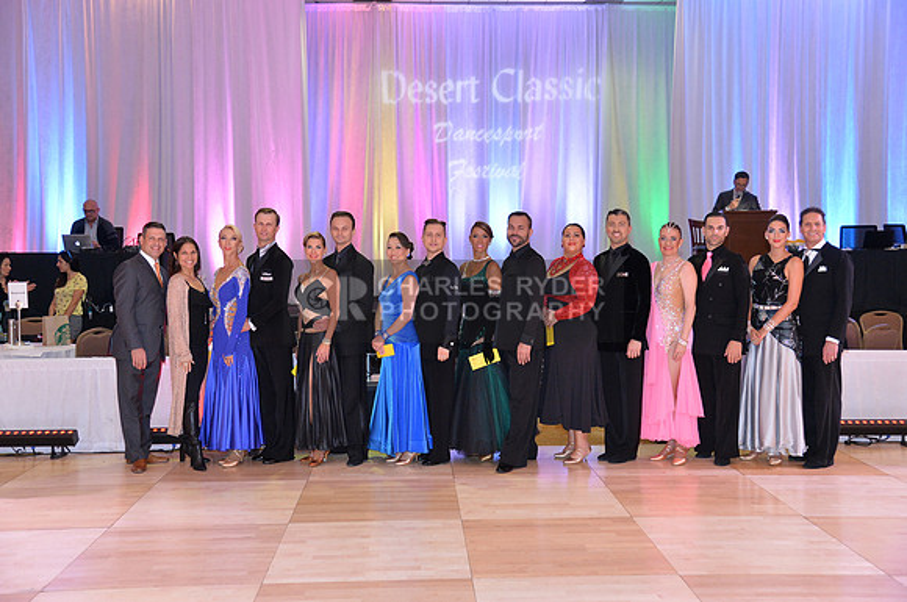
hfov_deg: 50.8
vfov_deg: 35.0
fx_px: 956
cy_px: 301
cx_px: 454
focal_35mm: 38
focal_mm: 38
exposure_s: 1/250
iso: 2000
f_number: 4
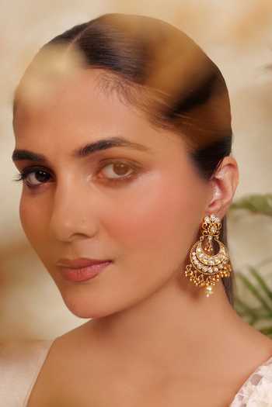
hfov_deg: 26.0
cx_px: 136
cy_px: 204
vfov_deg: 38.2
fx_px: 589
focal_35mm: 52
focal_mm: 50
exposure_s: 1/80
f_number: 6.3
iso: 640
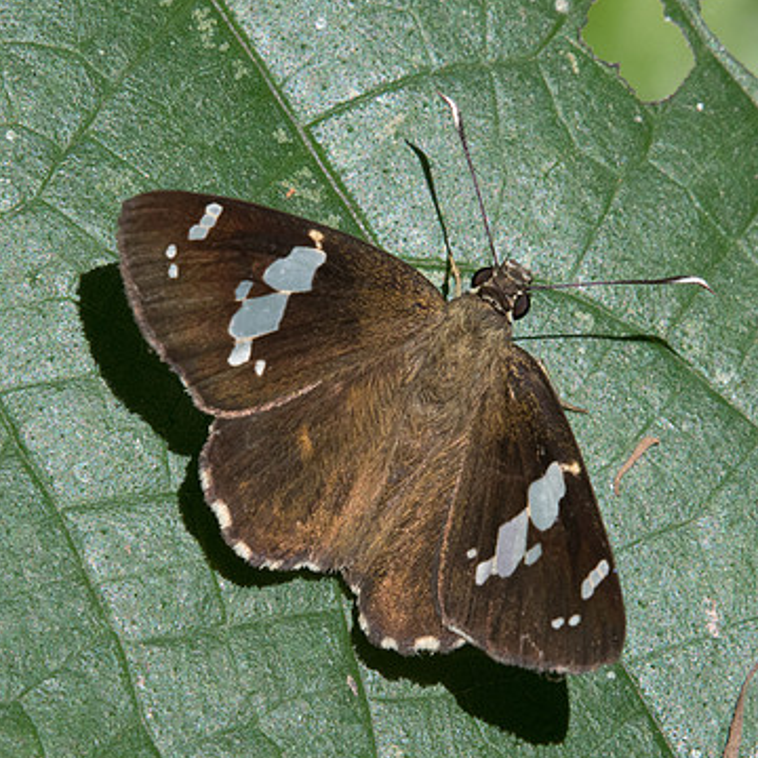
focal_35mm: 1017
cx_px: 520
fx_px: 25195
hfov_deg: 1.7
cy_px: 401
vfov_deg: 1.7
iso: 800
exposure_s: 1/500
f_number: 14
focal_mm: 400
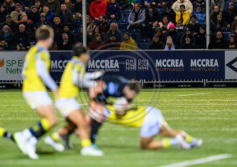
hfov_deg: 3.7
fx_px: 3666
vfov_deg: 2.6
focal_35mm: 547
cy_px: 107
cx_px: 128
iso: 8000
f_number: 2.8
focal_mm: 400
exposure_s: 1/1600
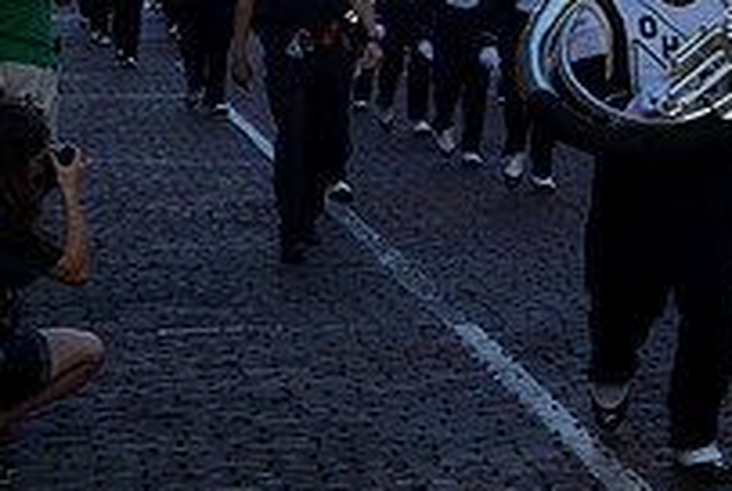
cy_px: 60
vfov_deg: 11.7
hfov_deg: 16.2
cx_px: 1042
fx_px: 2382
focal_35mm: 117
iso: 400
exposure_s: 1/200
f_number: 11
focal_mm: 27
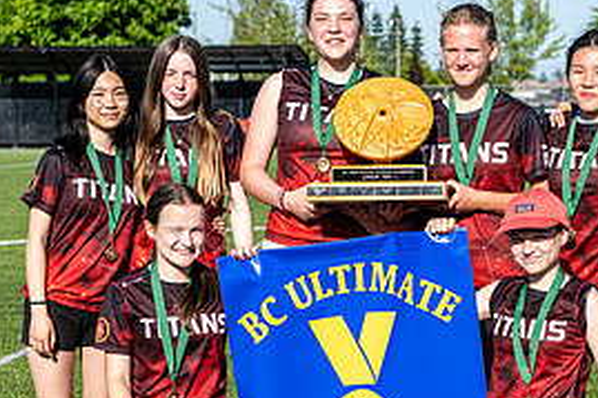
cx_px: 407
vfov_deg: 12.6
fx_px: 1793
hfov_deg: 18.9
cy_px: 270
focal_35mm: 108
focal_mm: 50
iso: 100
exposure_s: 1/500
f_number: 4
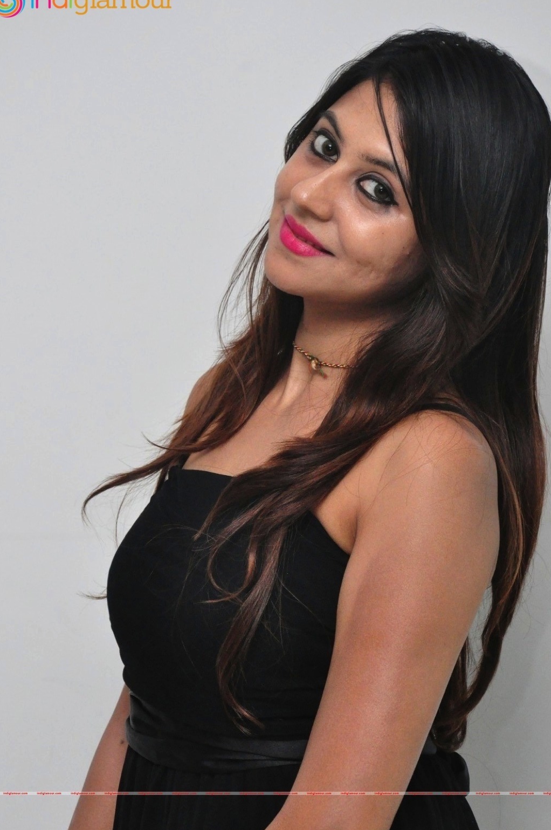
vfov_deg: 18.1
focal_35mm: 113
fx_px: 2601
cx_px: 285
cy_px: 428
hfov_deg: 12.1
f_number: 6.3
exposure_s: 1/125
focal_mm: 70
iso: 3200
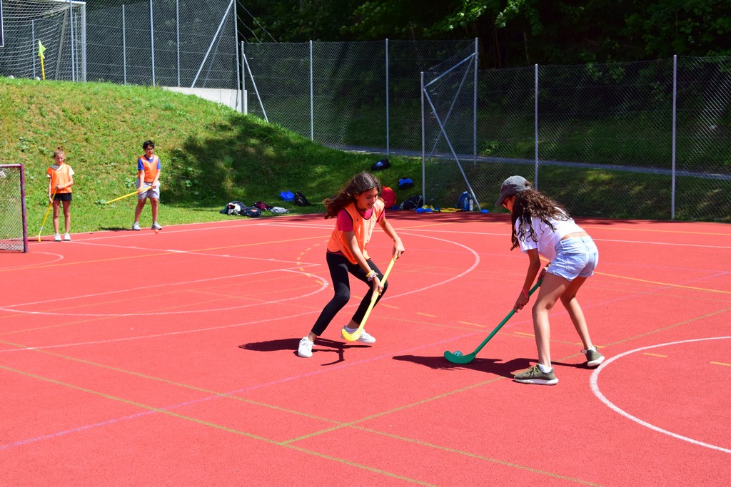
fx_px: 1036
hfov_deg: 38.9
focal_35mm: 51
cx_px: 366
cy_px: 244
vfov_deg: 26.5
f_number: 8
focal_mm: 34
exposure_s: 1/1250
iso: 400
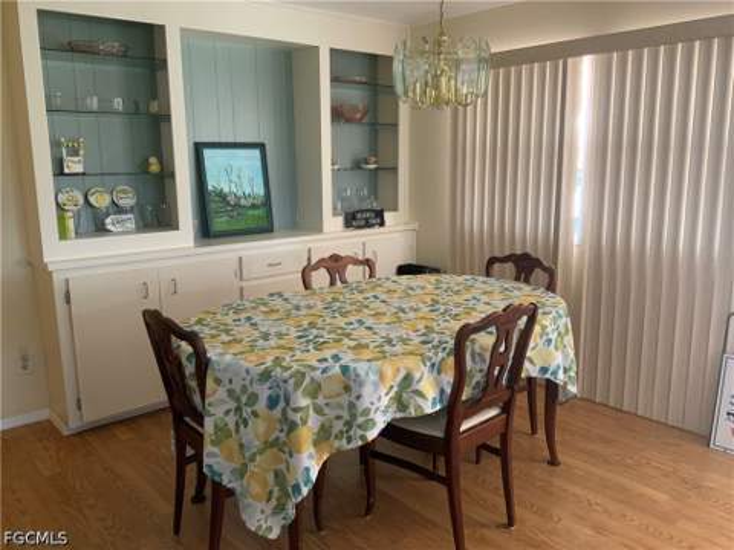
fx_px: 615
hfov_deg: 61.7
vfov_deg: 48.2
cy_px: 275
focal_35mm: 29
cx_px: 367
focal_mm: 3
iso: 160
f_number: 1.8
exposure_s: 1/60
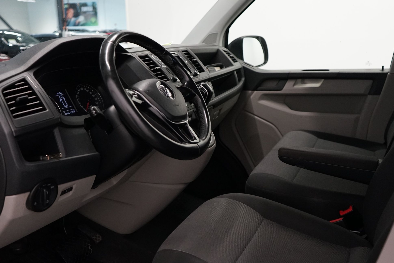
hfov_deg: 53.1
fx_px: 394
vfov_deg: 36.8
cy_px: 148
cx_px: 195
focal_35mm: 36
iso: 2500
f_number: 3.5
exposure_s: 1/160
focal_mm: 28
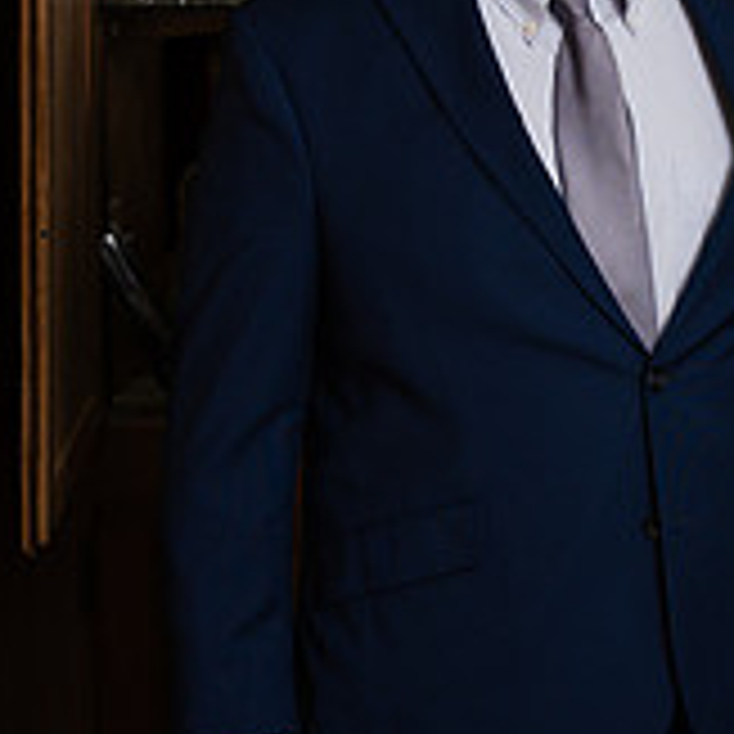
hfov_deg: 13.1
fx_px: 3047
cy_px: 79
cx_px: 1058
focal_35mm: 127
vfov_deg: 13.6
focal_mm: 42
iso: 125
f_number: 4
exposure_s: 1/200
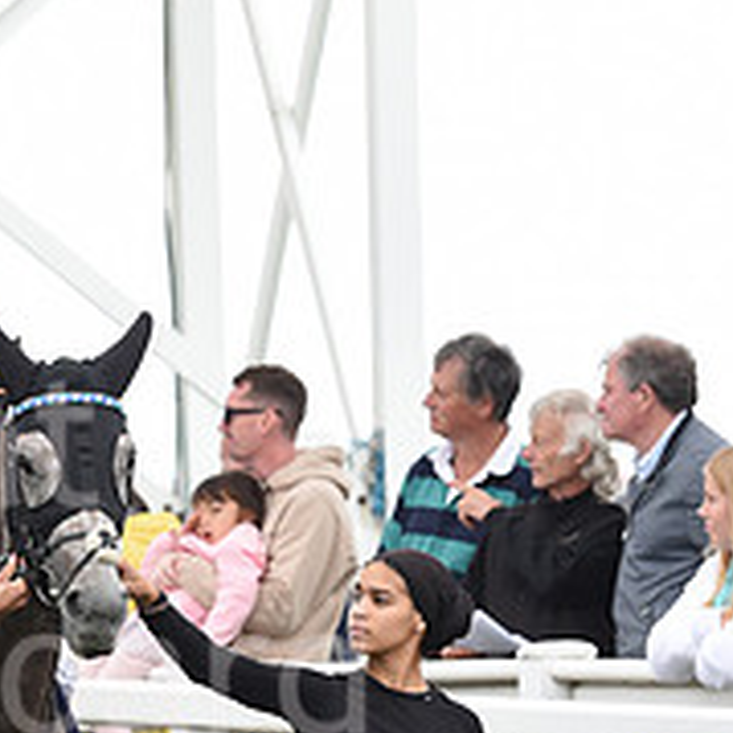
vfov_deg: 4.0
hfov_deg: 4.0
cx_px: -156
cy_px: 706
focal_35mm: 441
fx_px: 10565
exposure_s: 1/800
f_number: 5
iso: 1000
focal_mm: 160
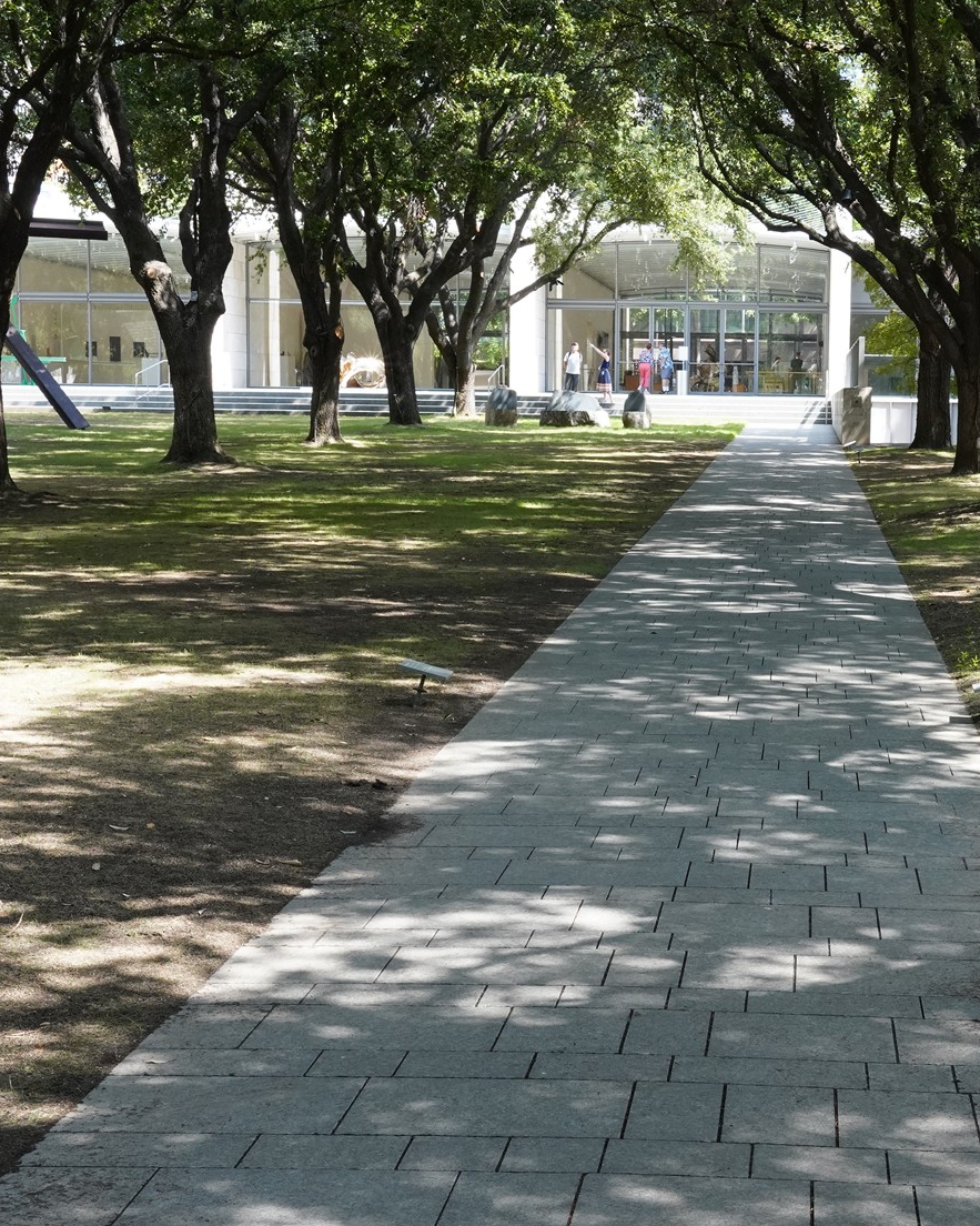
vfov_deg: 36.7
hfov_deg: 29.2
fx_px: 1849
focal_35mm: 51
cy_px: 609
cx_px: 750
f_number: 14
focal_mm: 30
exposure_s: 1/100
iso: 1250
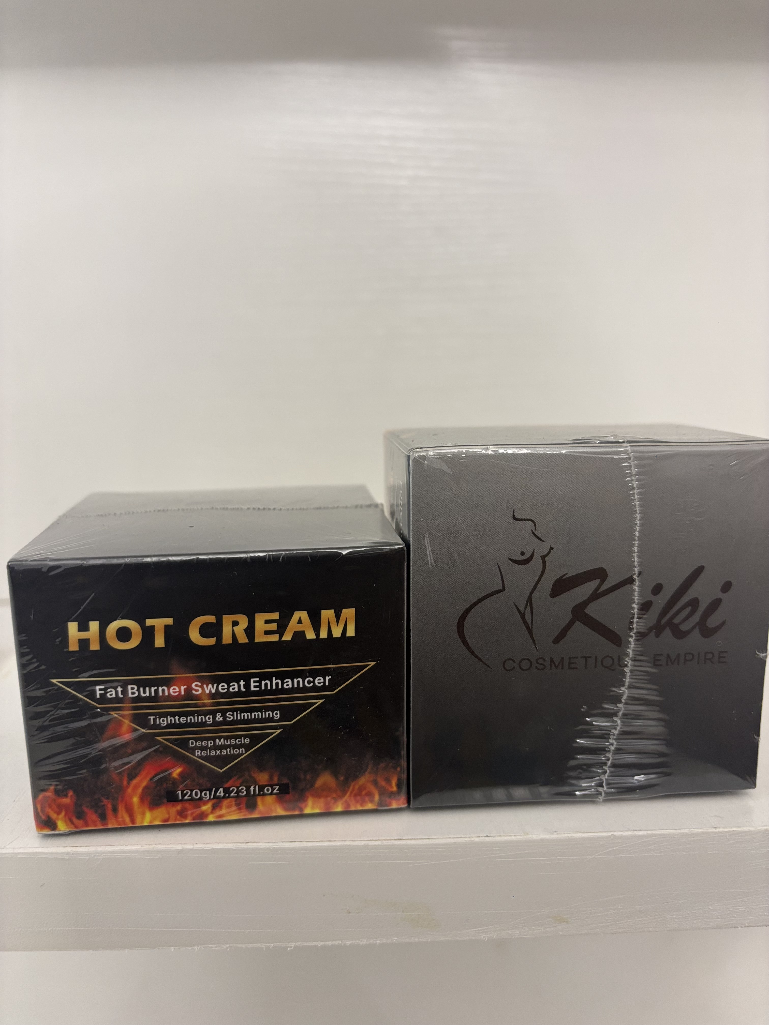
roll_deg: +0.1
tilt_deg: -10.9
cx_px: 384
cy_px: 512
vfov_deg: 67.3
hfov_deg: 53.1
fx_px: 770
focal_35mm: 26
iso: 125
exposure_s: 1/50
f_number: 1.6
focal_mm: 5.96
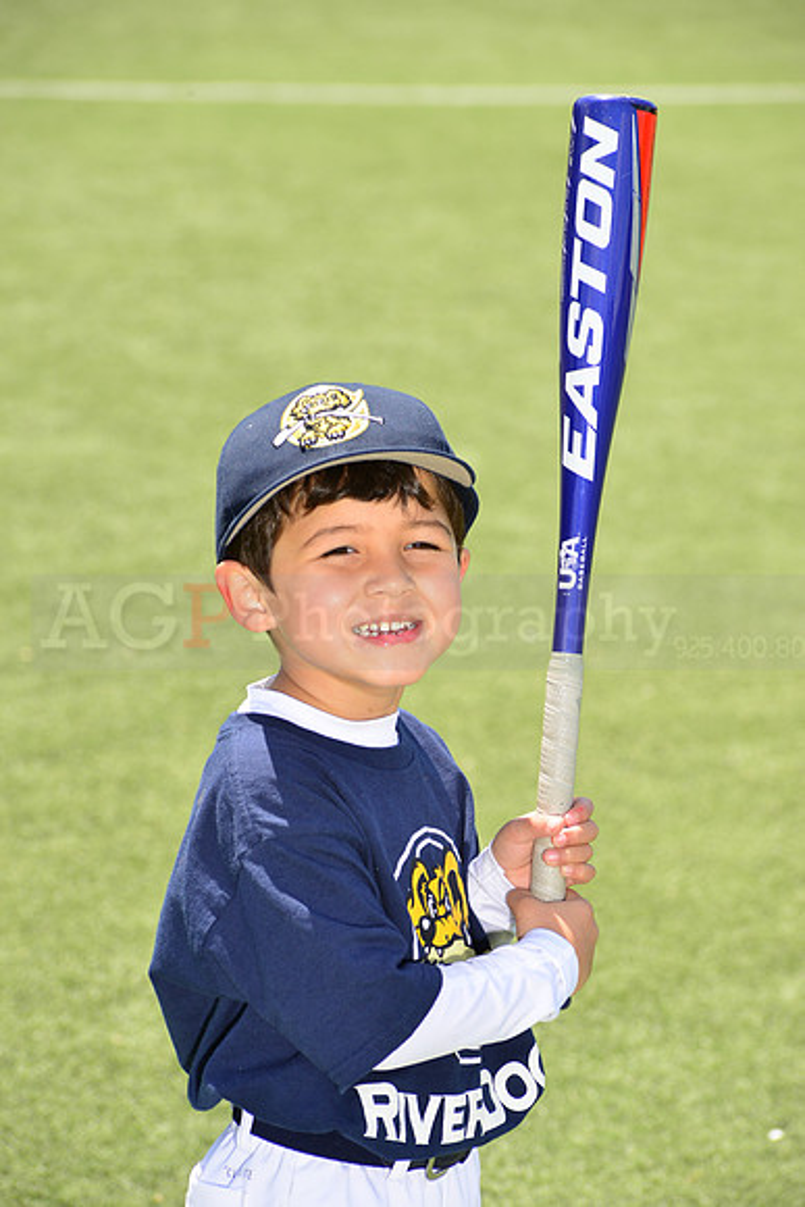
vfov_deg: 11.1
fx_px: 6201
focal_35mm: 185
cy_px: 604
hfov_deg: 7.4
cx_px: 402
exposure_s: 1/250
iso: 250
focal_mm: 185
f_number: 11
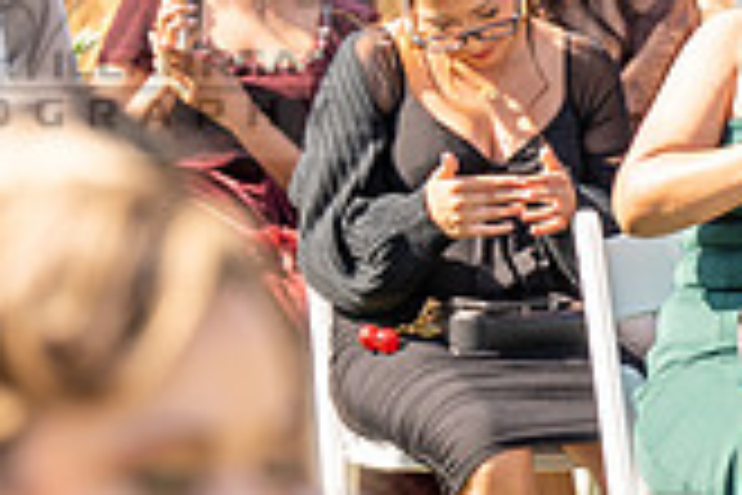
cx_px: -9
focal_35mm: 491
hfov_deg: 4.2
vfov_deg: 2.8
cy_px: 52
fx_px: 10119
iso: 200
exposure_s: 1/800
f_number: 4.5
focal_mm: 140
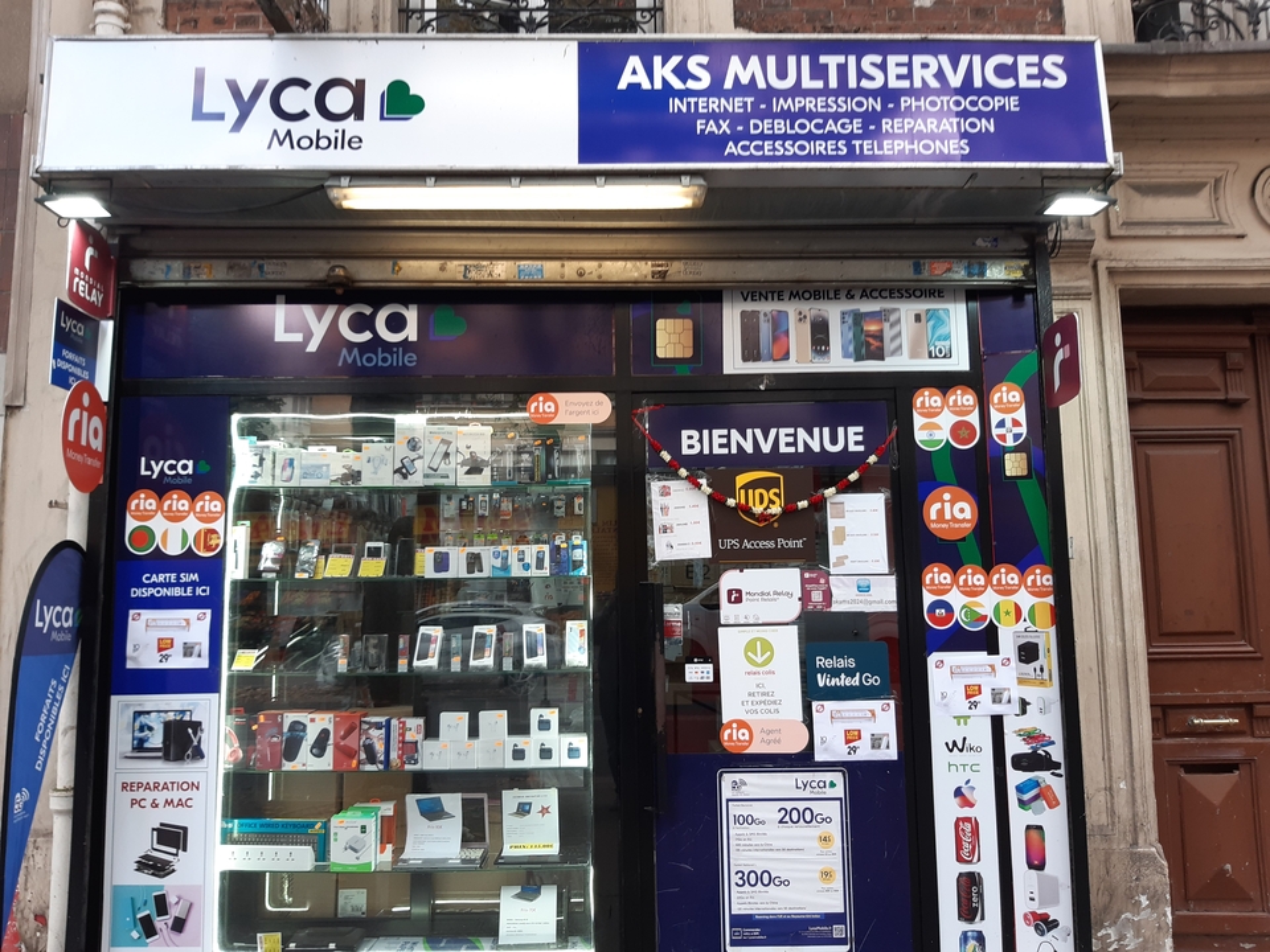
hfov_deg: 67.3
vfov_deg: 53.1
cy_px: 476
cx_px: 635
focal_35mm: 26
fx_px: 954
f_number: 1.7
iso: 40
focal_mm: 3.92
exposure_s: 1/107
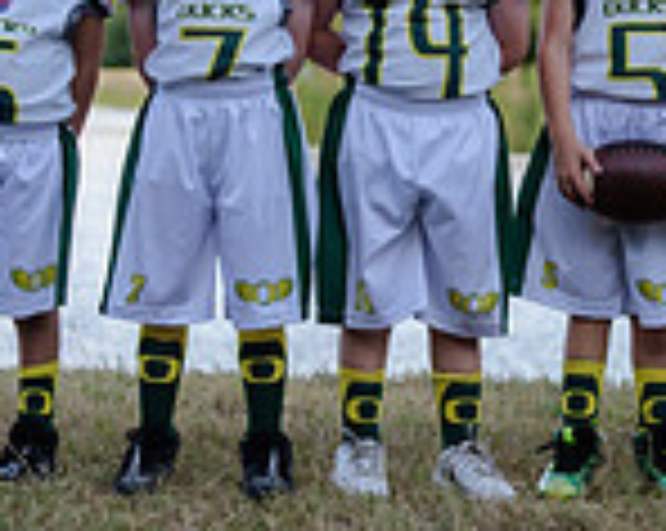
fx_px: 5354
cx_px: 698
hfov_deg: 7.1
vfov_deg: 5.7
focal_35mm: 272
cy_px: 10
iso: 250
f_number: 3.5
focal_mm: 72
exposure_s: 1/400
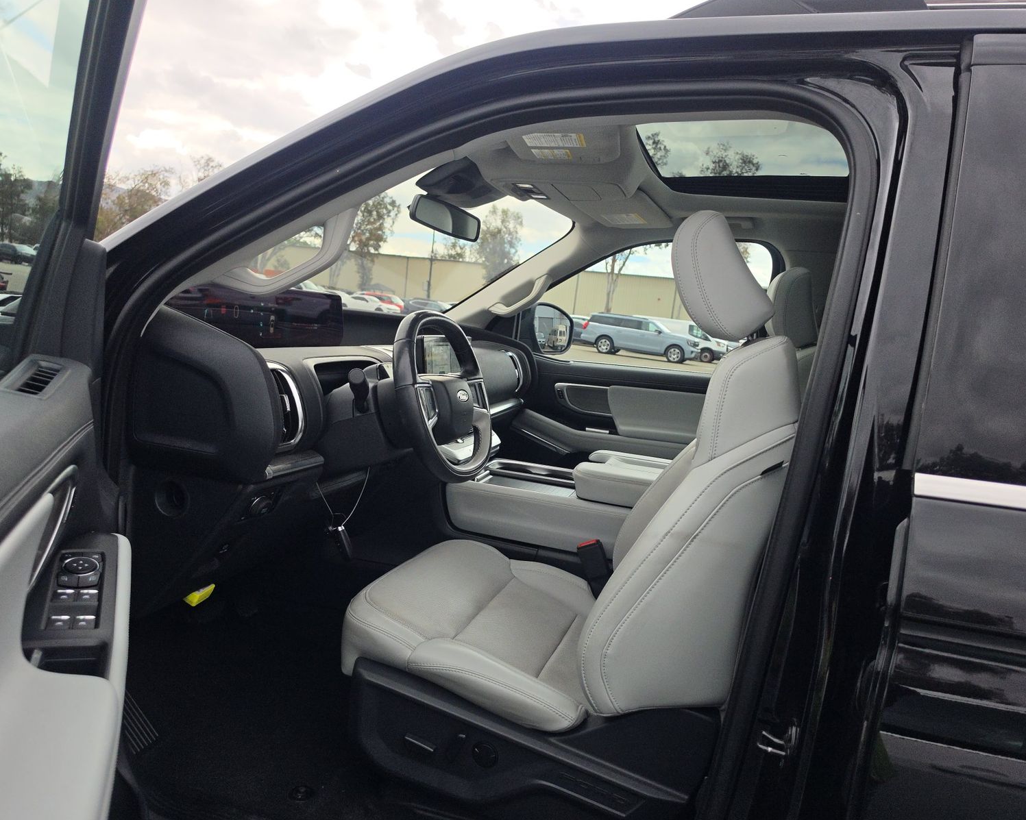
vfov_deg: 58.8
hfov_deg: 70.3
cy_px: 410
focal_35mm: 24
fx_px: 729
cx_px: 504
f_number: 1.4
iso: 63
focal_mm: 6.5
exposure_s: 1/3502
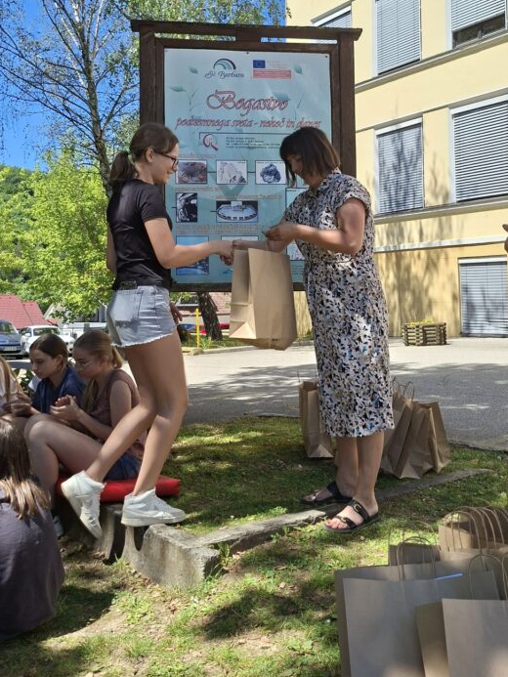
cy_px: 248
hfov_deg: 41.8
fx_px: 665
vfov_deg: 53.3
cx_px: 257
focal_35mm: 34
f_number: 1.8
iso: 50
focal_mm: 5.54
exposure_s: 1/1527
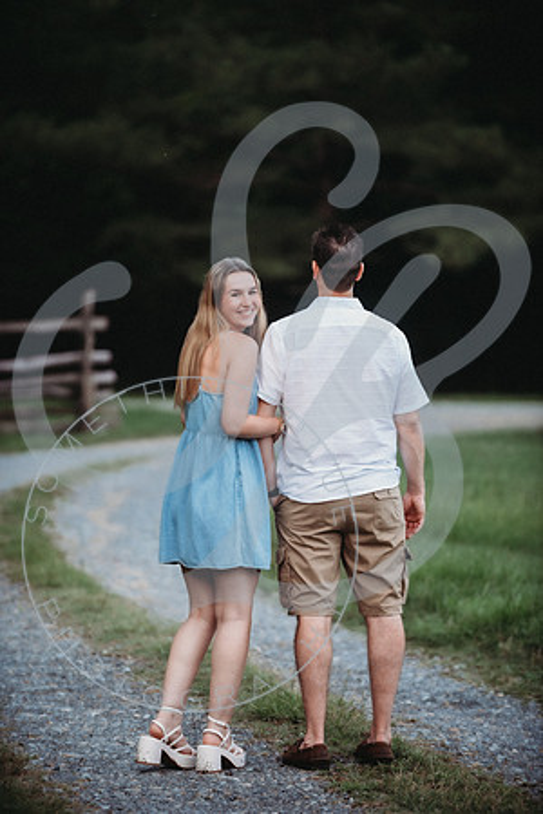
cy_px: 407
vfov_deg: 12.8
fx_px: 3620
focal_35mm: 160
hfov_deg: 8.6
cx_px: 272
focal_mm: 160
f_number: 2.8
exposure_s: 1/250
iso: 400
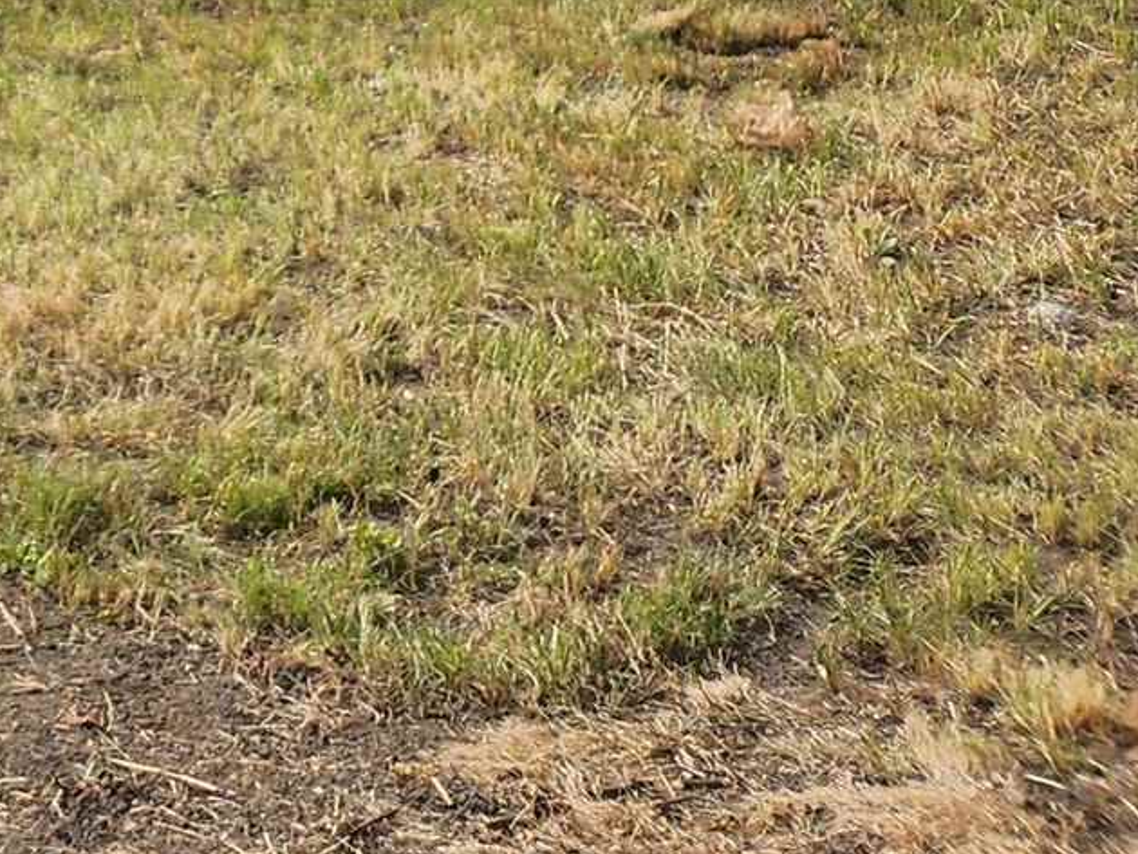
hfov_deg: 14.5
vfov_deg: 11.4
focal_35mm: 117
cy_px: -872
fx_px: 3848
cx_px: -995
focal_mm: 5
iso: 50
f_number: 1.8
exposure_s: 1/1422
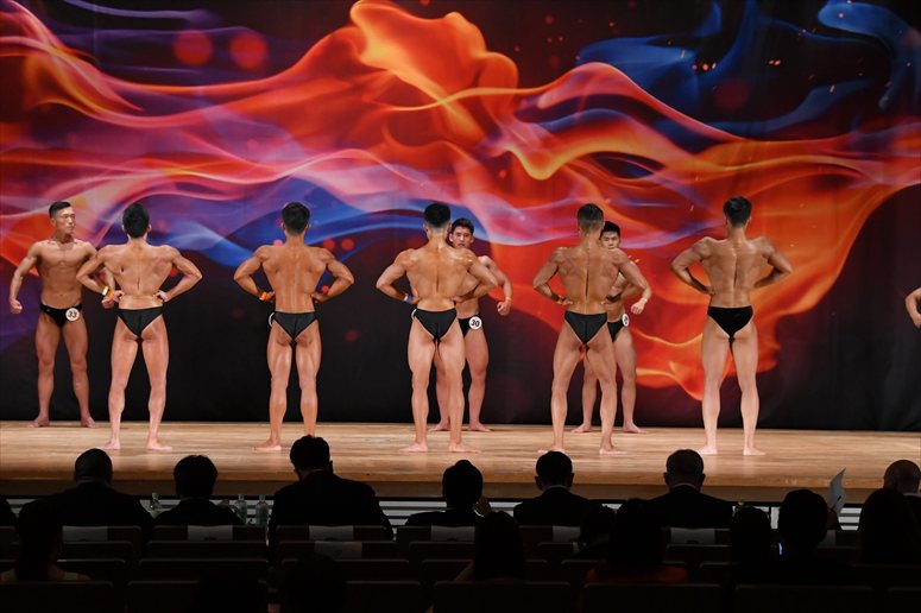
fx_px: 2992
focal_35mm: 117
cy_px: 306
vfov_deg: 11.7
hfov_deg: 17.5
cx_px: 460
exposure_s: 1/400
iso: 3200
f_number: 5.6
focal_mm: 78
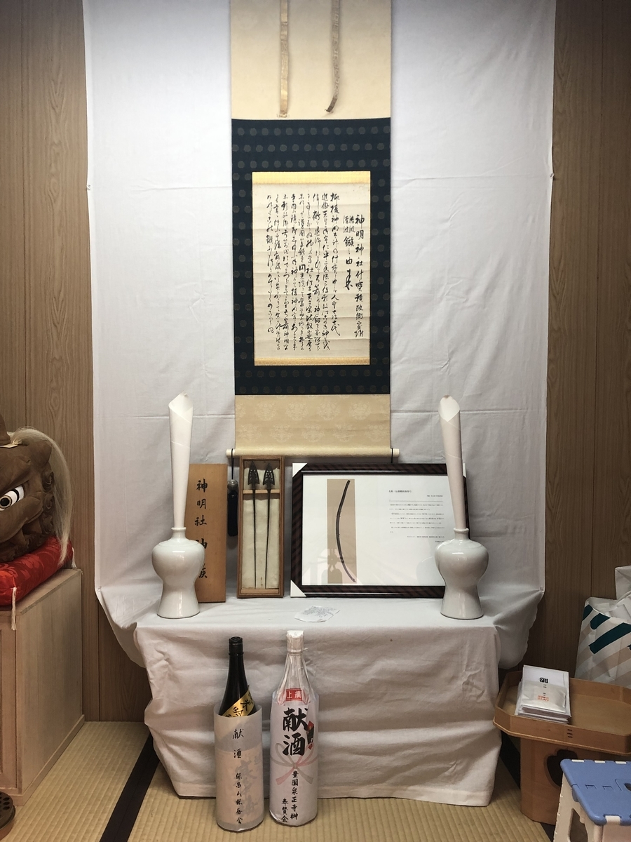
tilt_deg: -0.7
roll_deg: -1.1
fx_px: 681
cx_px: 316
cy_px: 421
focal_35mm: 28
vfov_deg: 63.4
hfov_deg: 49.7
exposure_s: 1/30
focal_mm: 4
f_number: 1.8
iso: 25
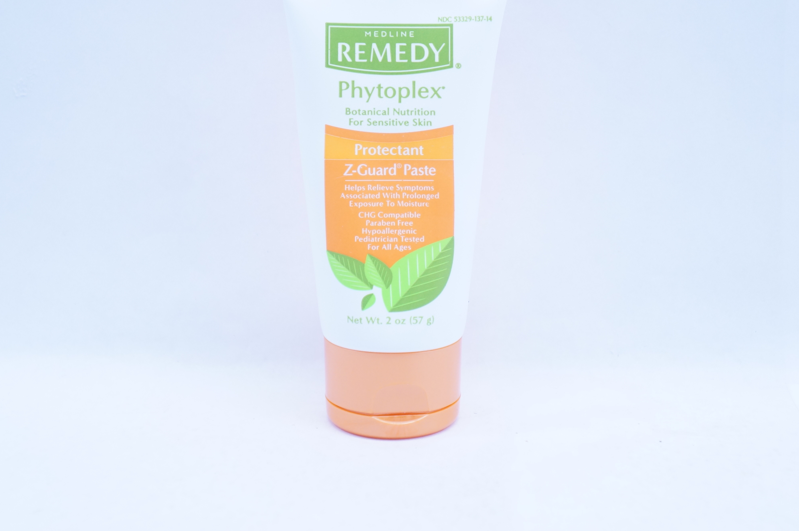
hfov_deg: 23.9
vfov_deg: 16.0
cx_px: 402
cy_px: 210
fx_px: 1885
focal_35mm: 85
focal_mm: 46
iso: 800
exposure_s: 1/160
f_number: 5
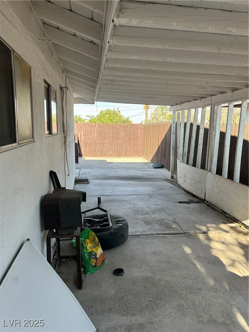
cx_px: 124
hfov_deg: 53.1
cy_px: 166
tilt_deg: -9.5
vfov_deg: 67.3
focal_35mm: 26
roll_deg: -0.4
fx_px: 249
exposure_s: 1/588
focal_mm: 5.7
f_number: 1.5
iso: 50
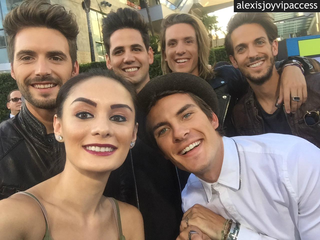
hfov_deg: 58.4
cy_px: 120
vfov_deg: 45.4
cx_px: 160
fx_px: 287
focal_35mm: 31
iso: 32
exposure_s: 1/142
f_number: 2.2
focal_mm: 2.65
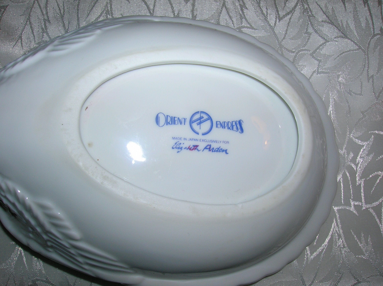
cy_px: 143
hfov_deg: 54.0
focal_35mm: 34
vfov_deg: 41.7
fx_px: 376
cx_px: 192
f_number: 4.9
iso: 50
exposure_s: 1/60.1
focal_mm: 5.7
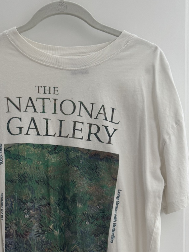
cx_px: 72
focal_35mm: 42
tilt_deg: -6.7
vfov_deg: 42.8
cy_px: 201
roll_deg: +2.1
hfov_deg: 34.2
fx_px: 306
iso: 125
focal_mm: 6.76
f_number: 1.78
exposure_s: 1/60
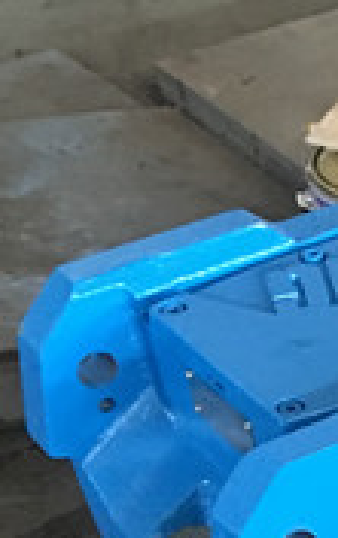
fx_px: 2044
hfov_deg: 8.1
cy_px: 815
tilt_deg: -45.2
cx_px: 1023
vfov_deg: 14.0
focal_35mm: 139
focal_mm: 4.15
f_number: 2.2
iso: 200
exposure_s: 1/17
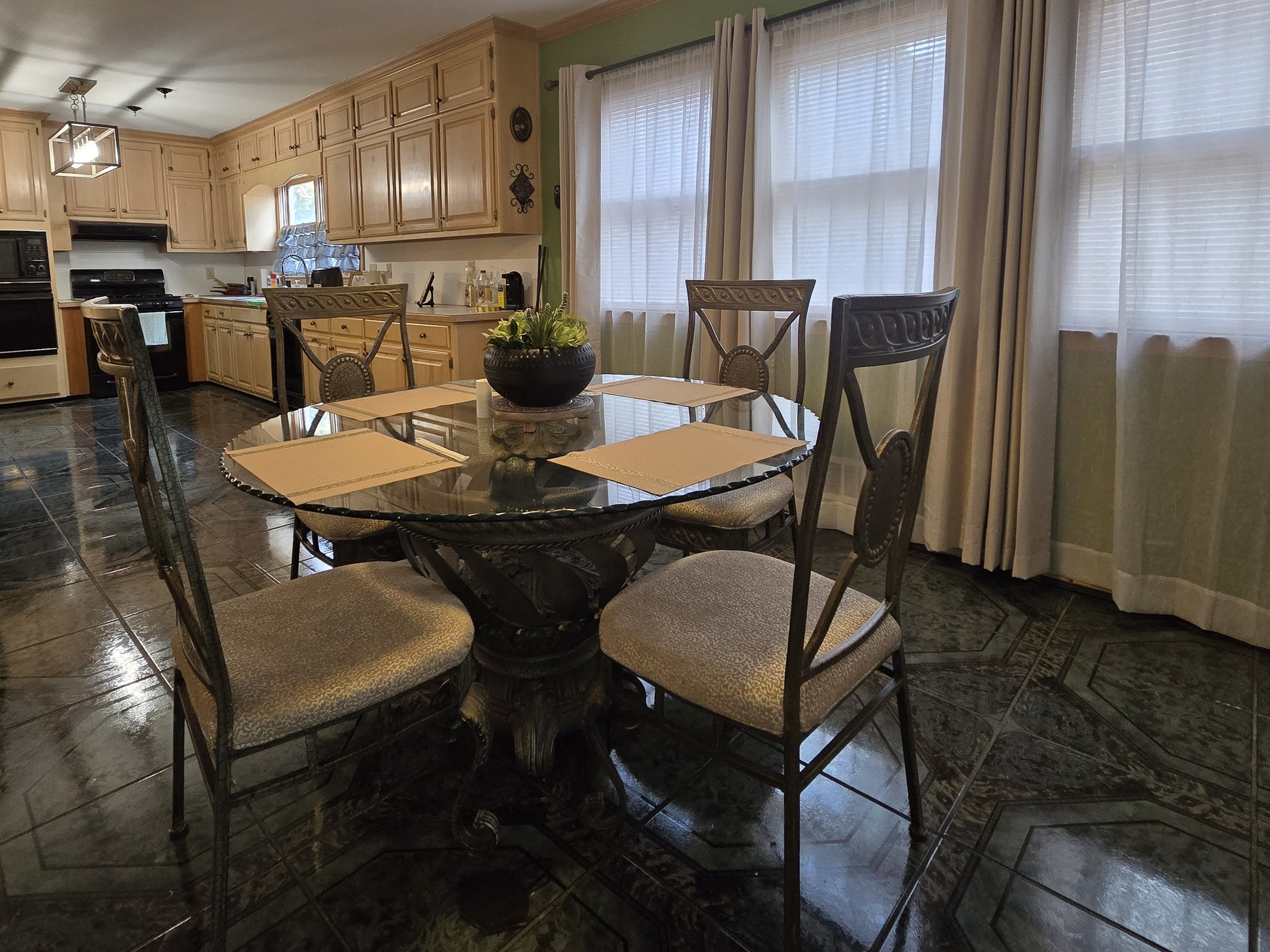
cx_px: 609
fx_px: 624
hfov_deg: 91.0
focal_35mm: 17
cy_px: 335
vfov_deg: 73.0
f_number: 2.2
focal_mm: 2.2
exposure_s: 1/60
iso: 250
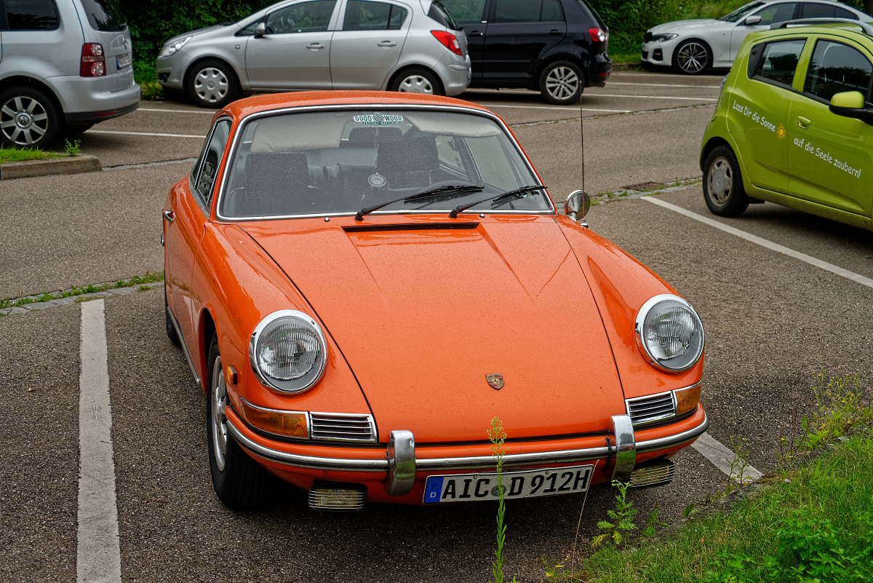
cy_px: 292
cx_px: 436
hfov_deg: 23.6
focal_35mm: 86
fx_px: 2086
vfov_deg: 15.9
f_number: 11
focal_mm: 86
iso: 500
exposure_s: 1/250
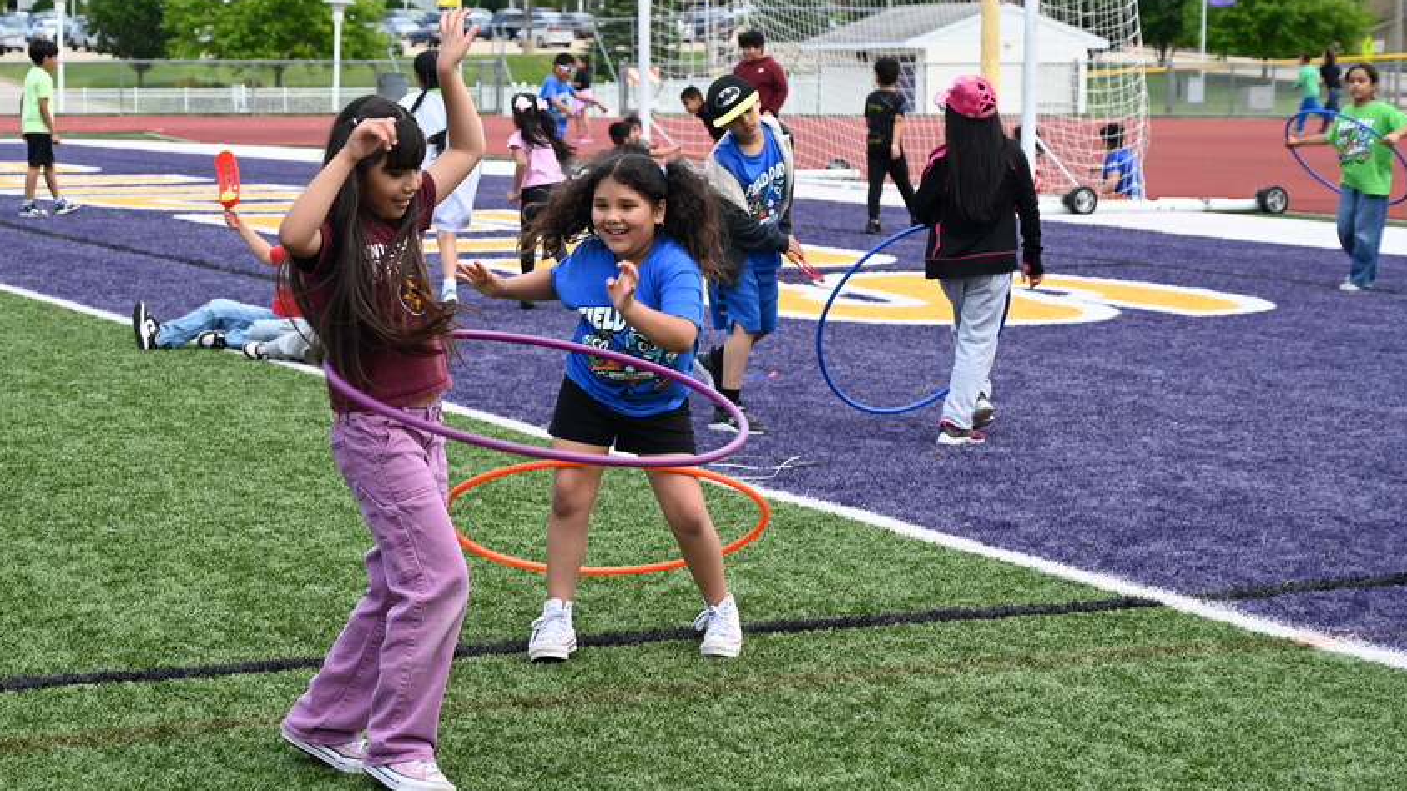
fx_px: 3320
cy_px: 468
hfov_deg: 23.9
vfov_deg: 13.6
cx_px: 614
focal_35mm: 89
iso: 100
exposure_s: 1/250
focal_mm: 70
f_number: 5.6
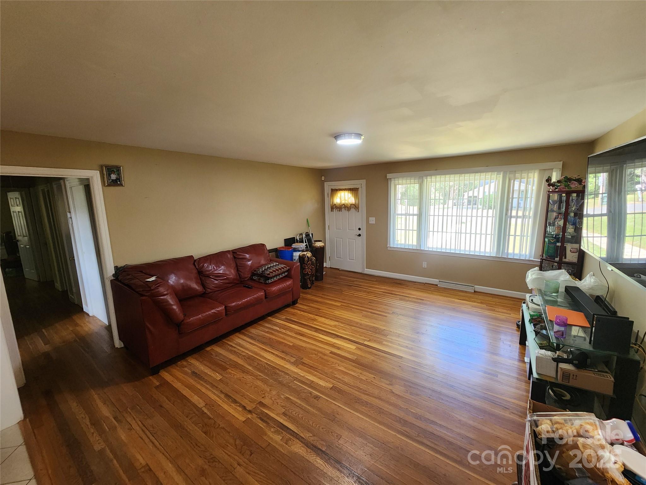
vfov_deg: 89.9
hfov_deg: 106.2
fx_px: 243
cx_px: 323
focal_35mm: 13
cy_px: 242
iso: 320
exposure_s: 1/60
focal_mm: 2.2
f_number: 2.2
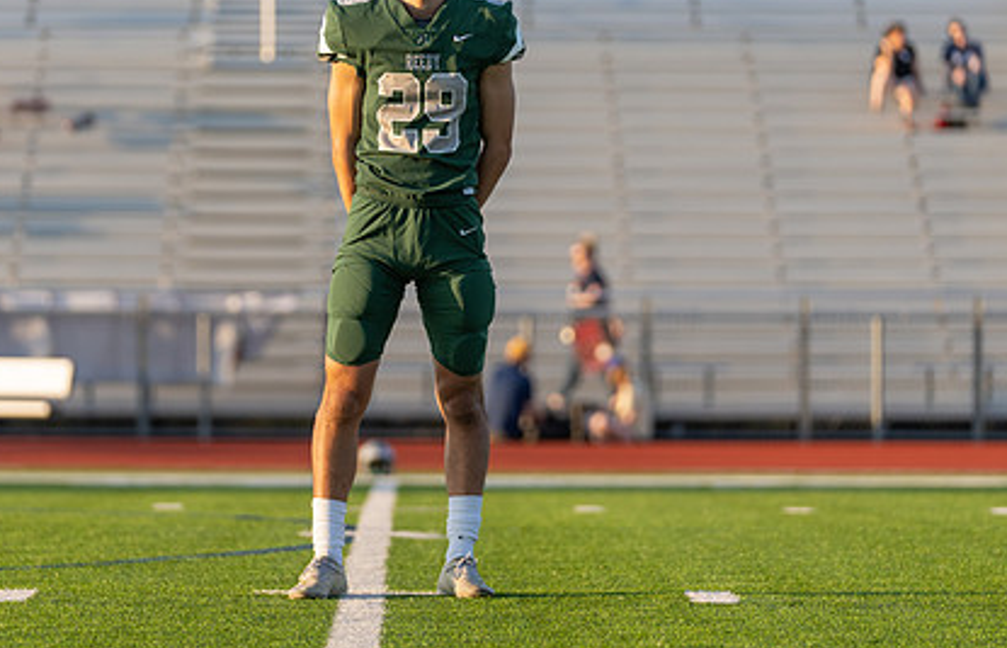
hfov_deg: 8.0
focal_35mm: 261
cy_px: 226
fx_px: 7223
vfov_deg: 5.1
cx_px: 409
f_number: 2.8
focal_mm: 164
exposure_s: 1/500
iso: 100
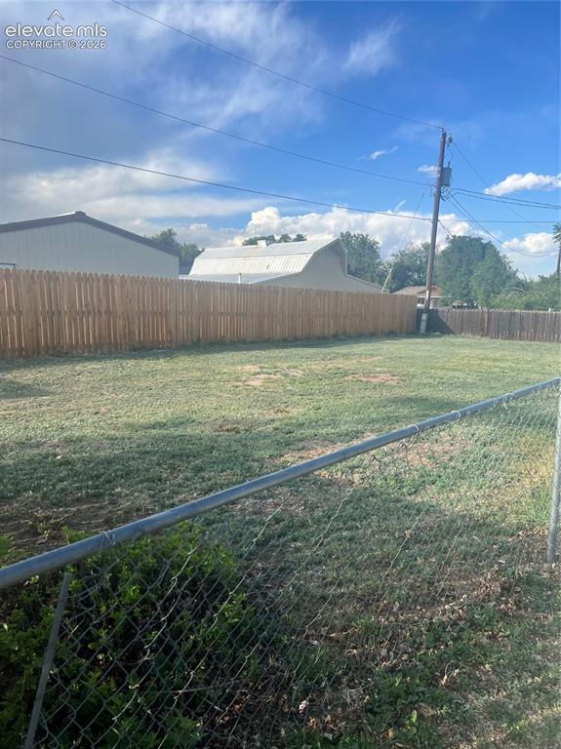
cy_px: 374
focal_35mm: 26
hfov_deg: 53.0
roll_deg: -0.2
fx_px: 562
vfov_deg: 67.3
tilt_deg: -8.5
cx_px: 280
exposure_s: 1/1838
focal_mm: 5.7
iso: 50
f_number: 1.5
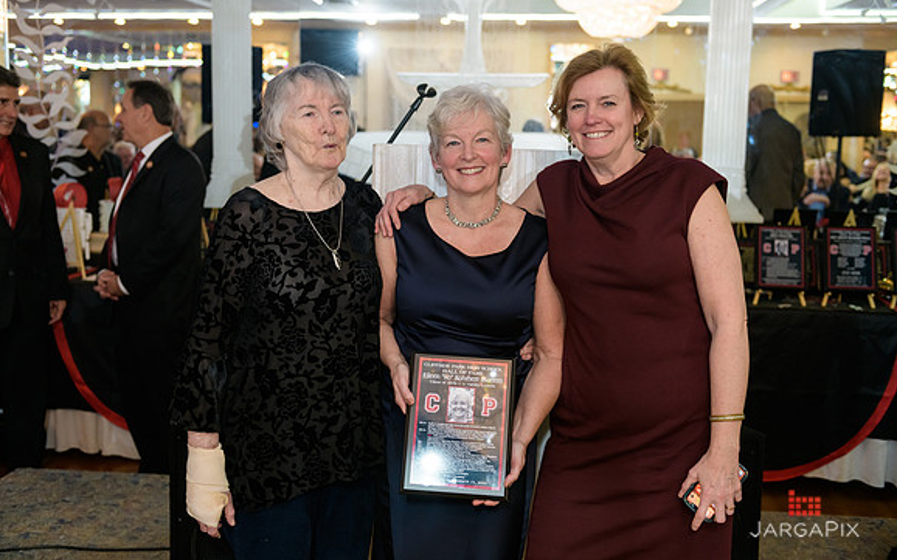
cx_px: 448
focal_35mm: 43
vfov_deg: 29.8
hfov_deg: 46.2
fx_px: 1051
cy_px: 271
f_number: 3.2
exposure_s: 1/125
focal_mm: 42
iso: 1000
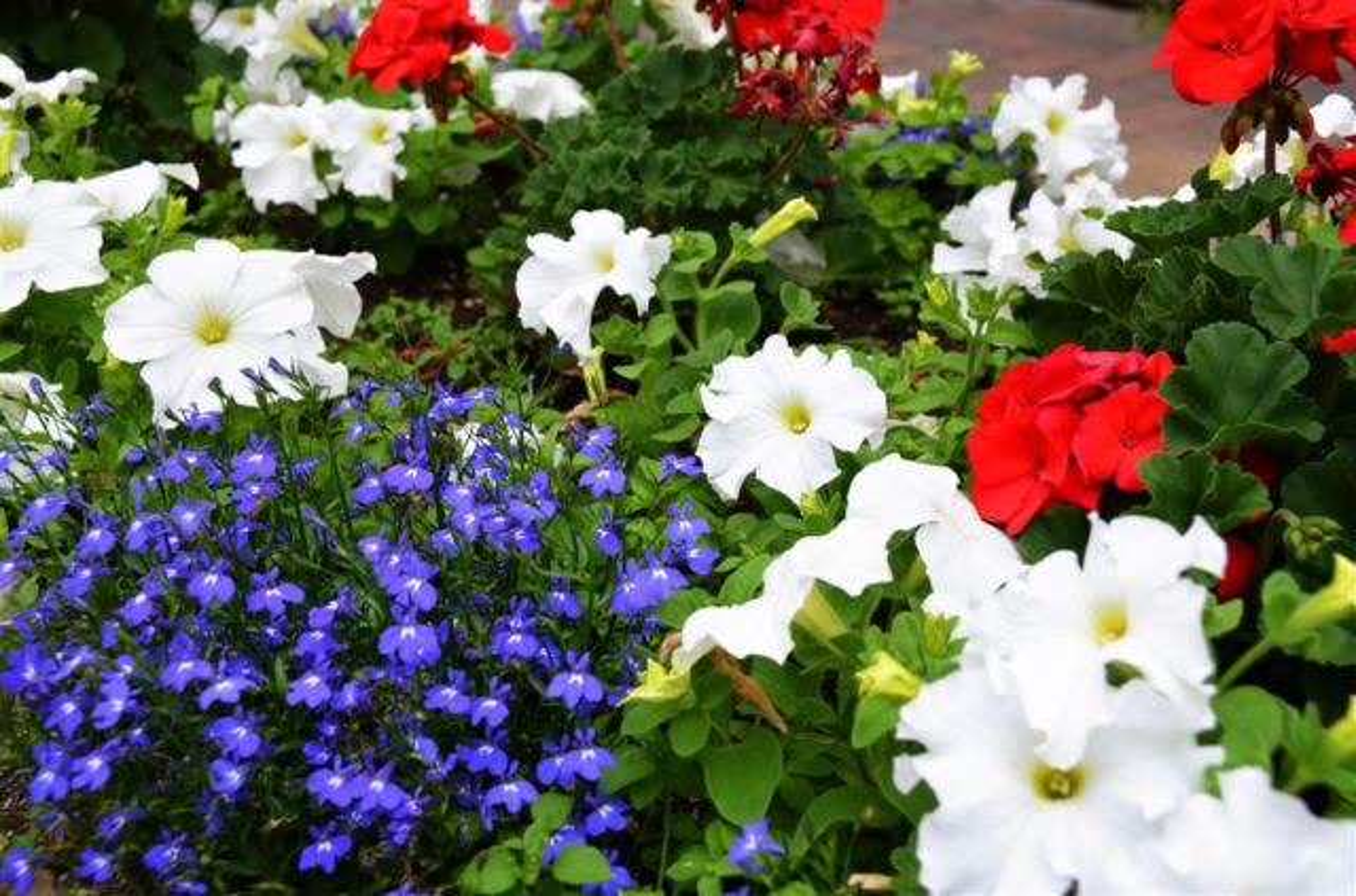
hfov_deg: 41.2
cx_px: 678
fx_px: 1803
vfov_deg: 27.9
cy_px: 448
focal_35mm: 48
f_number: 8
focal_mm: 32
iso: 100
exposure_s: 1/100
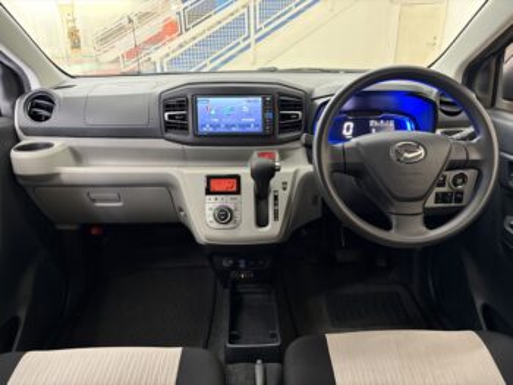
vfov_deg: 53.1
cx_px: 256
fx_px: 386
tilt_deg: -23.1
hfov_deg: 67.3
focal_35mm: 26
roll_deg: +1.9
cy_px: 192
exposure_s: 1/33
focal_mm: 5.96
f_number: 1.6
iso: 400
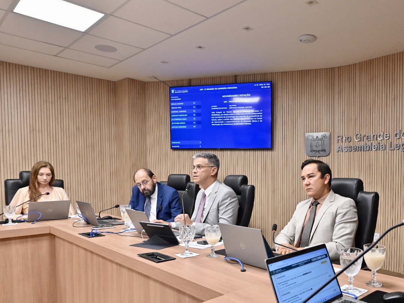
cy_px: 187
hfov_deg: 59.1
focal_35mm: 29
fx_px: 339
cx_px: 292
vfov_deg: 47.9
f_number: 5
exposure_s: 1/250
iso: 3200
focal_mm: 20
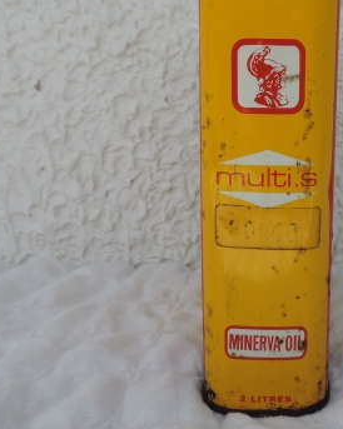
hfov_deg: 35.2
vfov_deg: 44.6
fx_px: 521
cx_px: 279
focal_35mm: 41
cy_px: 171
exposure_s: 1/1000
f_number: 3
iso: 80
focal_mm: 4.3
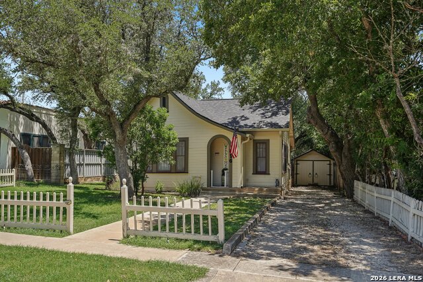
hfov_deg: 58.0
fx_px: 382
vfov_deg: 40.6
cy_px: 141
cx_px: 212
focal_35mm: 32
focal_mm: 32.5
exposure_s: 1/80
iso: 100
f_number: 8
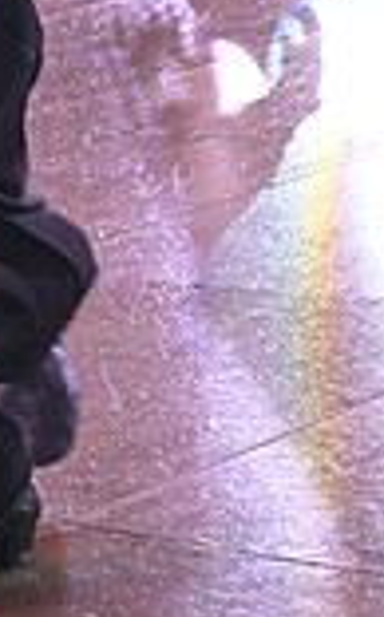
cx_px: -307
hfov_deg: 7.0
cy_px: -146
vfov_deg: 11.3
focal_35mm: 182
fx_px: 3059
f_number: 6.3
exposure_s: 1/320
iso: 3200
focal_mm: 48
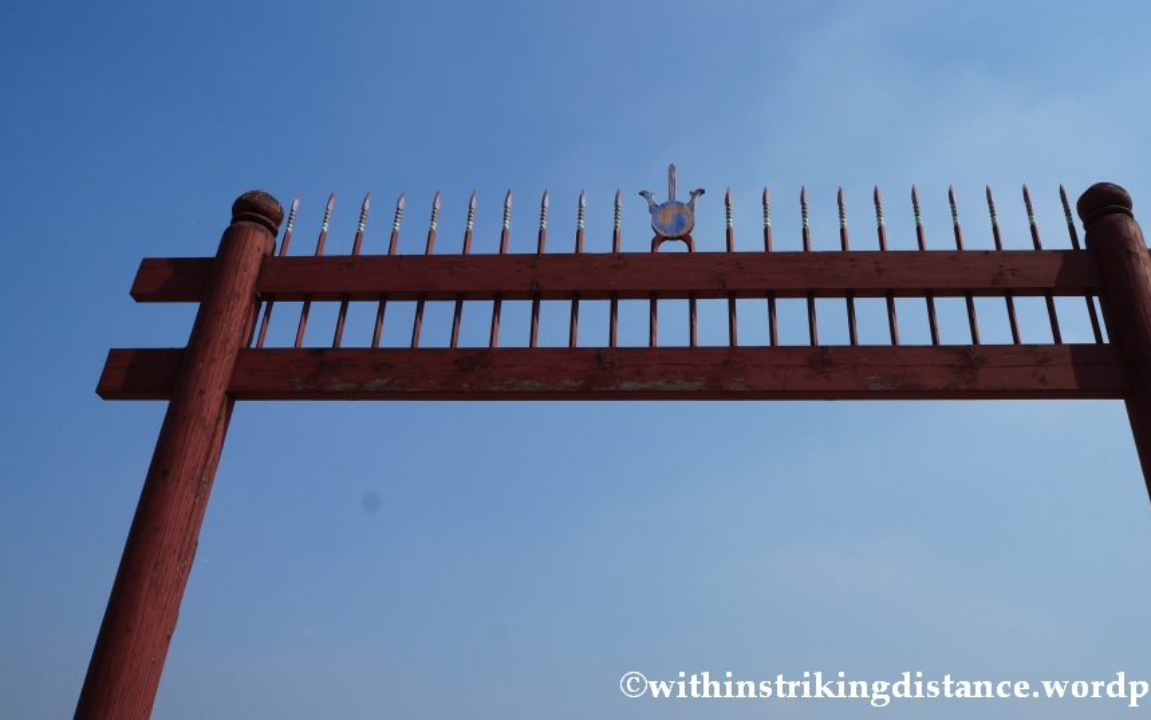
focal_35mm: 32
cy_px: 278
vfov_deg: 39.2
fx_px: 1004
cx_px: 659
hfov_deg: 59.4
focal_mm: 18
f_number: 13
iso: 200
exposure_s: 1/400
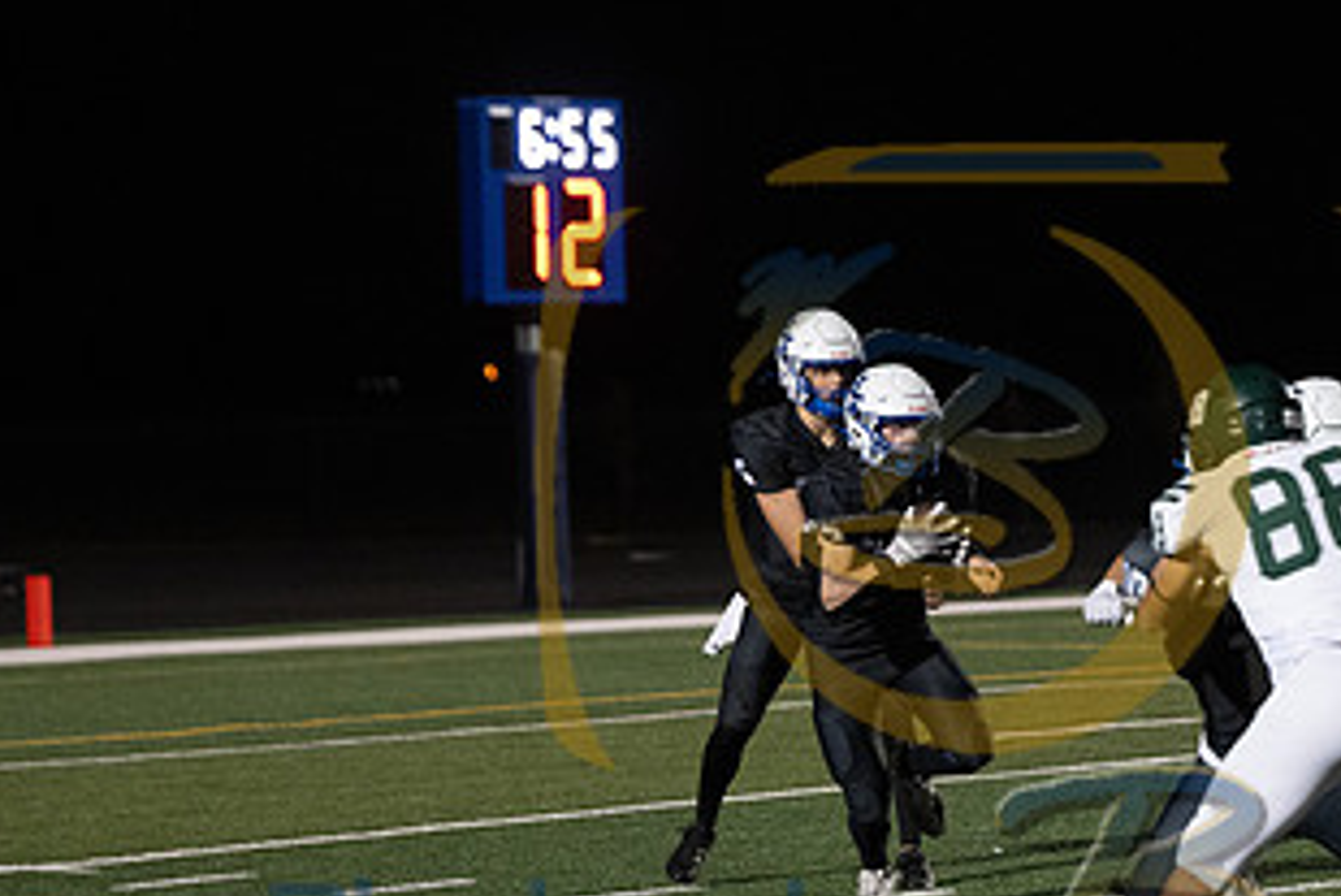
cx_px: 900
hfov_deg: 10.0
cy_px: 591
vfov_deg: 6.7
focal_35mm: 206
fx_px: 7677
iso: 5000
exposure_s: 1/1250
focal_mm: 110
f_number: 2.8
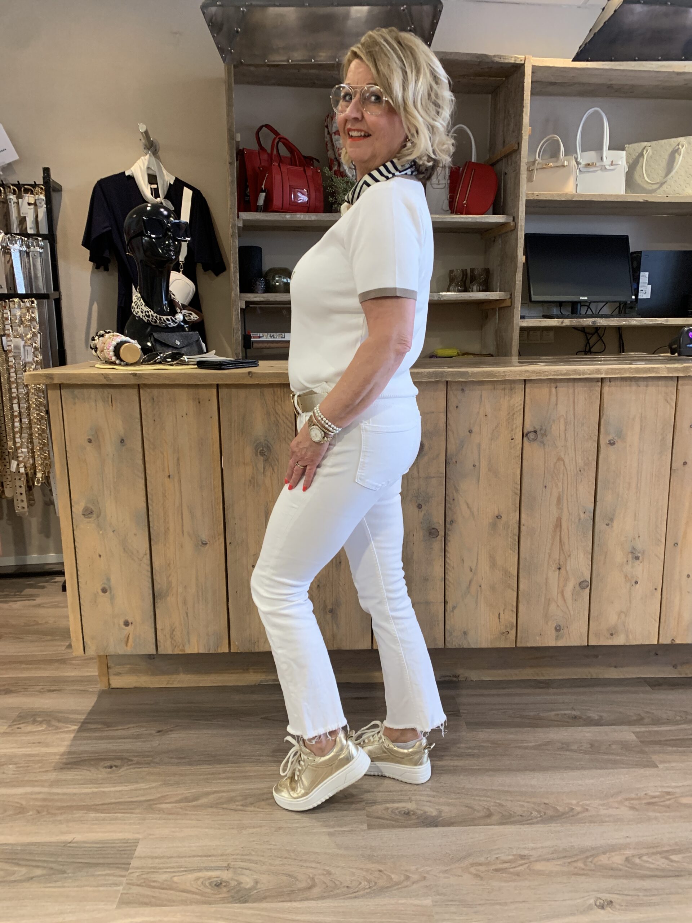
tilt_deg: -11.8
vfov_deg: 67.3
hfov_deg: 53.1
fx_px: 693
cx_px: 346
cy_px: 462
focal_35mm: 26
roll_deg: +0.4
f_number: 1.8
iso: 250
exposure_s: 1/50
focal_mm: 4.25
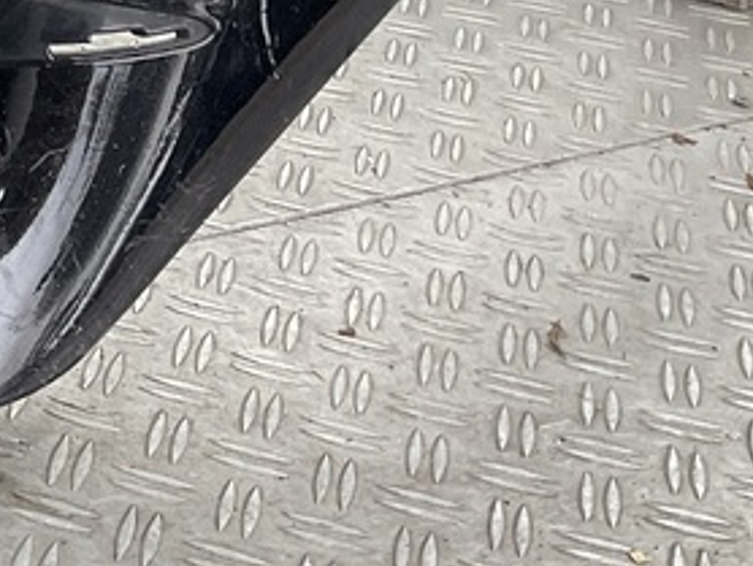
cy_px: -292
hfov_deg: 17.6
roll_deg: -5.3
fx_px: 2286
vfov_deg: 13.3
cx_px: -209
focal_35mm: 105
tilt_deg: -19.0
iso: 40
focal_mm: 3
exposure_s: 1/100
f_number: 1.8
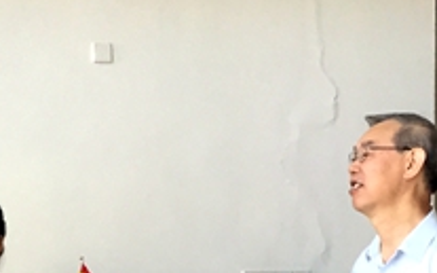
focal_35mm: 104
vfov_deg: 12.1
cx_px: 27
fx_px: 1238
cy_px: 390
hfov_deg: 19.6
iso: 64
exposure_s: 1/33
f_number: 2.2
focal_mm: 4.15
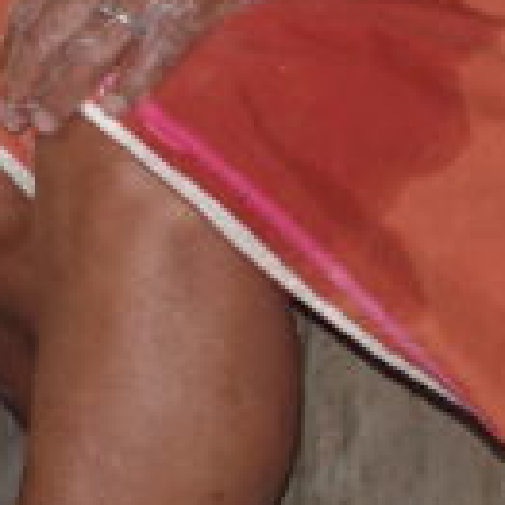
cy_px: -129
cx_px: -85
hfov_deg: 6.4
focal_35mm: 273
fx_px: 4506
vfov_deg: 6.4
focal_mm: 14.9
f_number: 2.8
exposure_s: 1/30
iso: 320
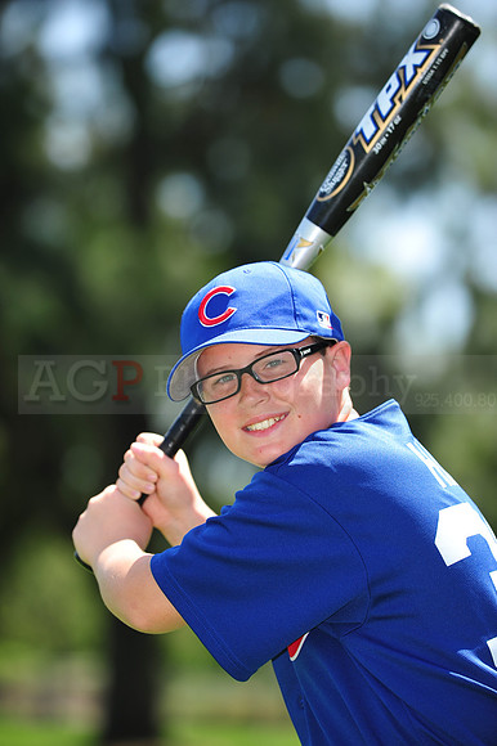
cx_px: 248
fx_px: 4146
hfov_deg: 6.9
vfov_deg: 10.3
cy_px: 373
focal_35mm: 200
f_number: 4.5
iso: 200
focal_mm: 200
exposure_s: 1/640
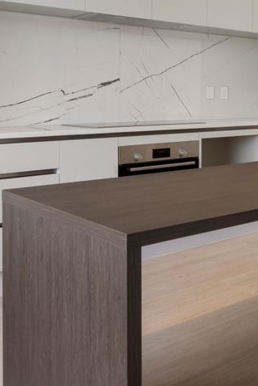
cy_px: 93
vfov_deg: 39.2
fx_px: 527
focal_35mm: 49
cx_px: 350
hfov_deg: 23.7
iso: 250
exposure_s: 1/40
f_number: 8
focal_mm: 19
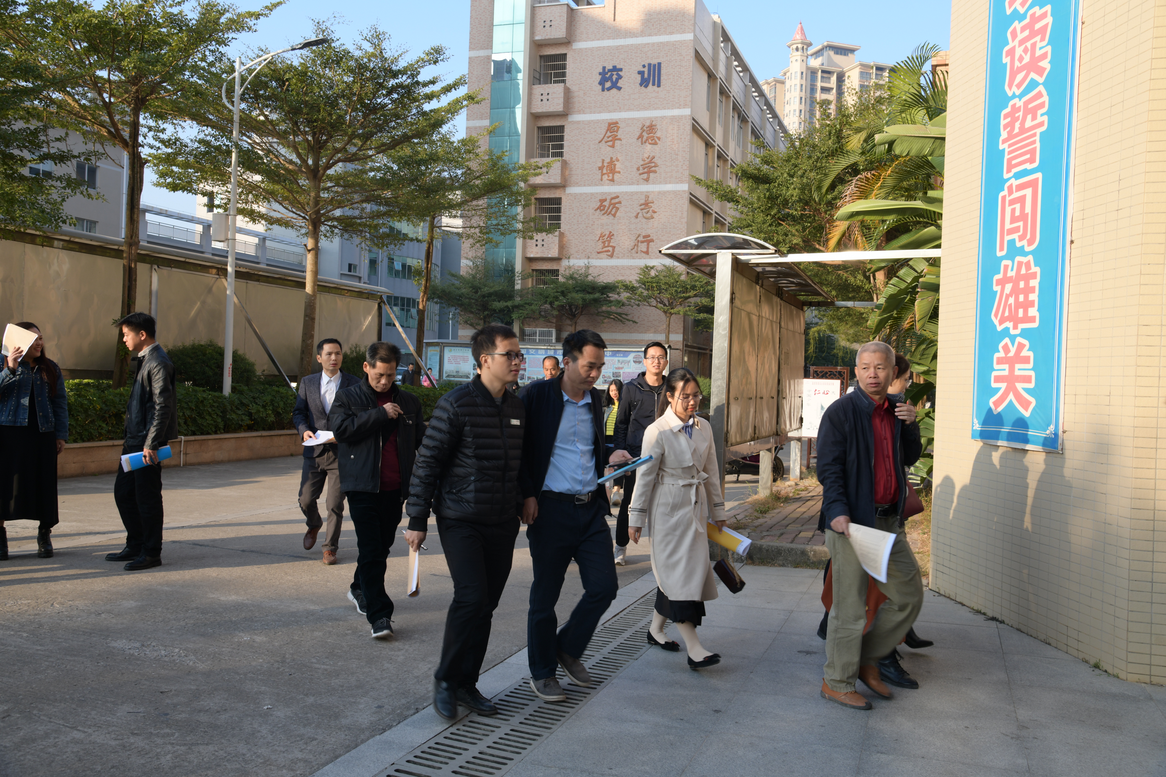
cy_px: 388
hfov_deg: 60.3
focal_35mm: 31
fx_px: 1004
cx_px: 583
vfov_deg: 42.3
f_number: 8
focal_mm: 31
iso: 200
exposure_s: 1/125
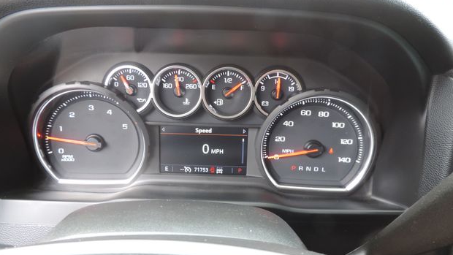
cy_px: 133
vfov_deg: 42.9
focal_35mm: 27
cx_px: 220
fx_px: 324
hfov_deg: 69.8
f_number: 3
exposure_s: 1/30
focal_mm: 4.3
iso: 250
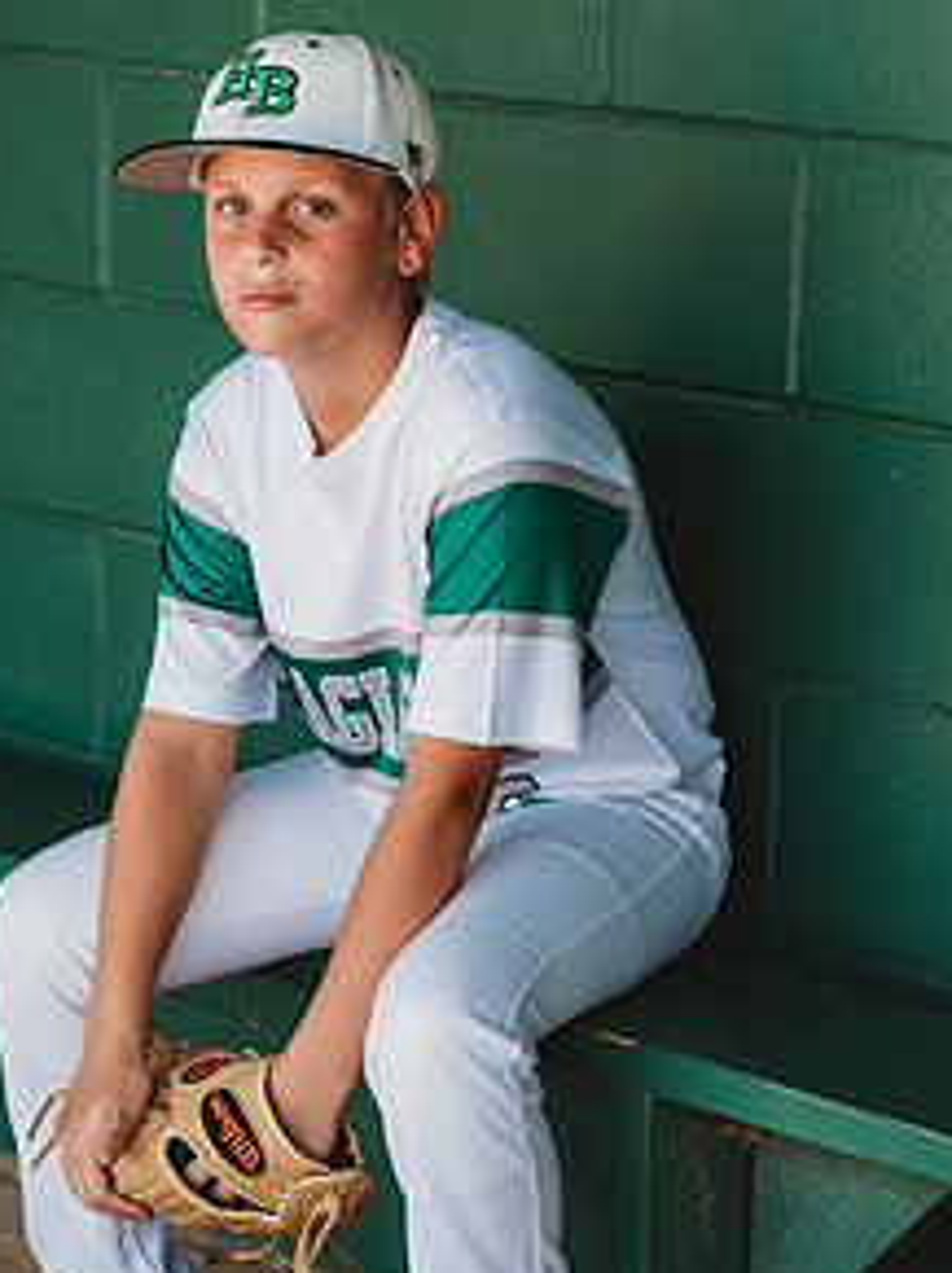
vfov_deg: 15.5
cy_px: 672
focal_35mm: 127
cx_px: 320
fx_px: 4664
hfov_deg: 11.6
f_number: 2.8
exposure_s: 1/160
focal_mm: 85
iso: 100
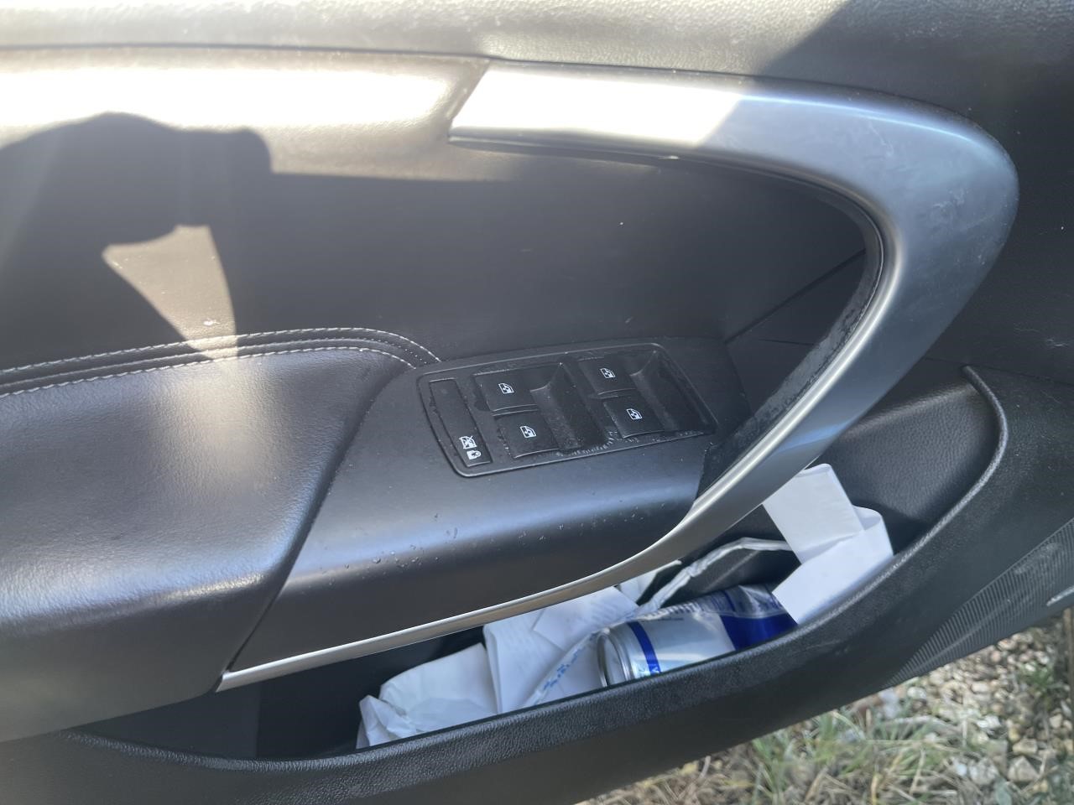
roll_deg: +8.5
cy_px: 402
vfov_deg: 54.9
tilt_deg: -44.4
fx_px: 776
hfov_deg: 69.4
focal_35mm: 25
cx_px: 537
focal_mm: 5.1
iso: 80
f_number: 1.6
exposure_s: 1/121
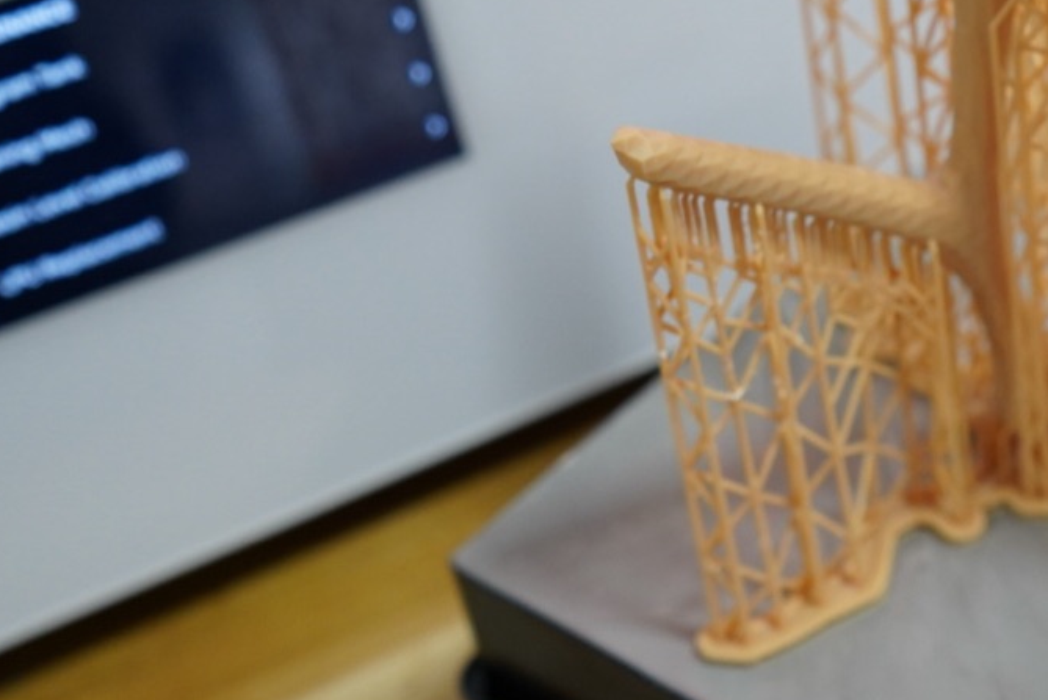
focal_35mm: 67
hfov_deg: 29.2
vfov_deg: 20.1
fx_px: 1952
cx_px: 882
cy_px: 124
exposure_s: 1/160
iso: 1600
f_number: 3.5
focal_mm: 28
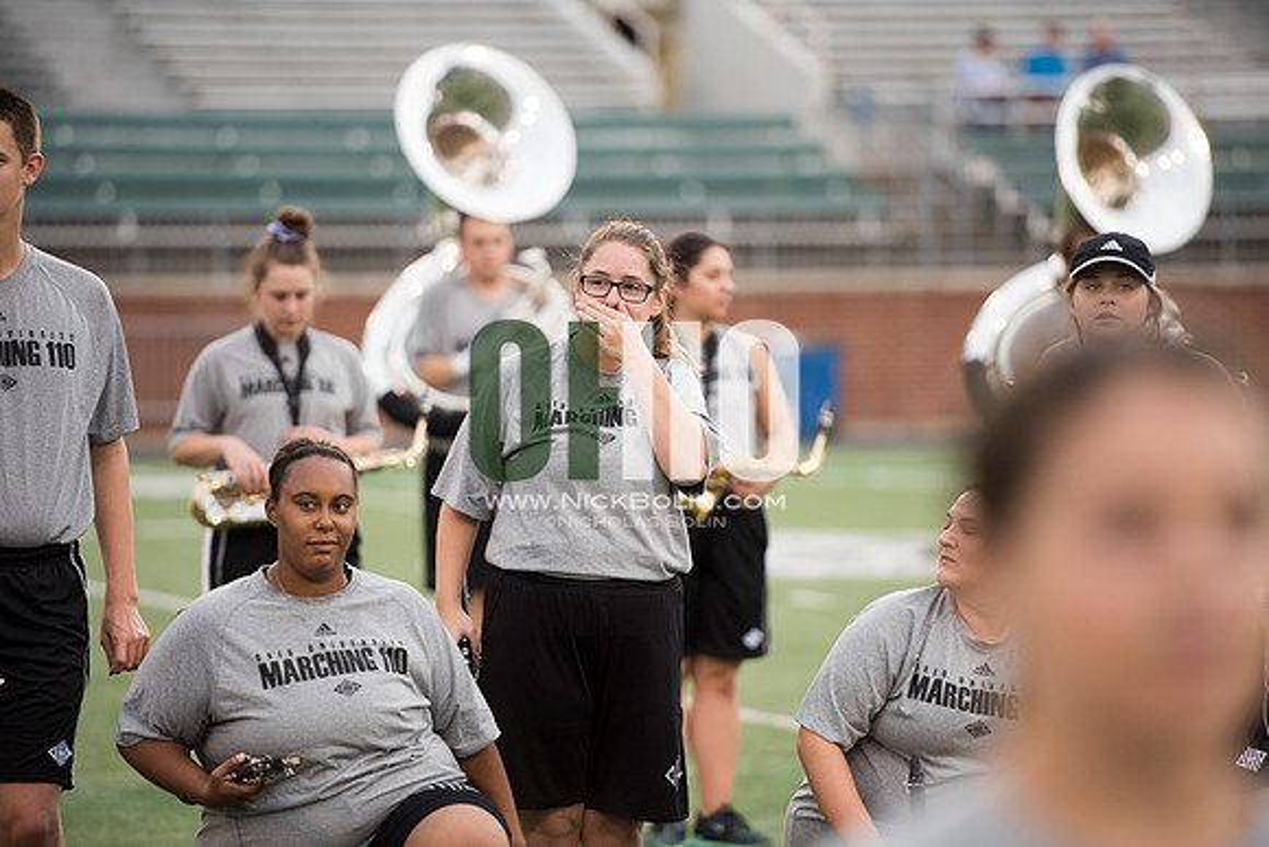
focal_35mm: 195
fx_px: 6875
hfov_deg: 10.5
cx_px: 634
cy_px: 424
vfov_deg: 7.0
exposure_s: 1/1250
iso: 1000
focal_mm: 195
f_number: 2.8
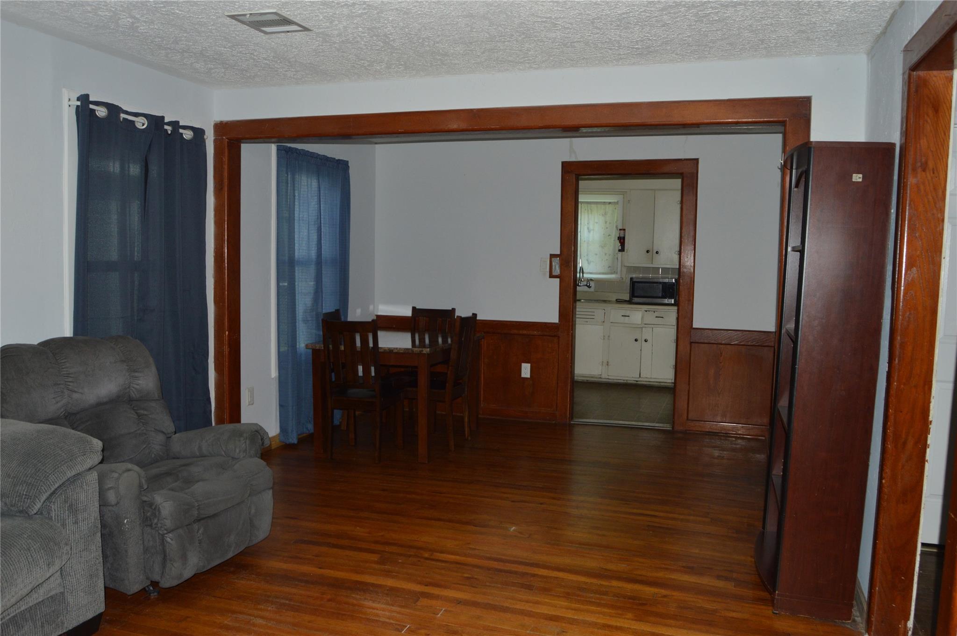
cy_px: 318
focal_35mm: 27
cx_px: 478
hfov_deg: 67.4
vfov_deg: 47.8
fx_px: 717
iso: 500
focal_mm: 18
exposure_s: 1/60
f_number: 8
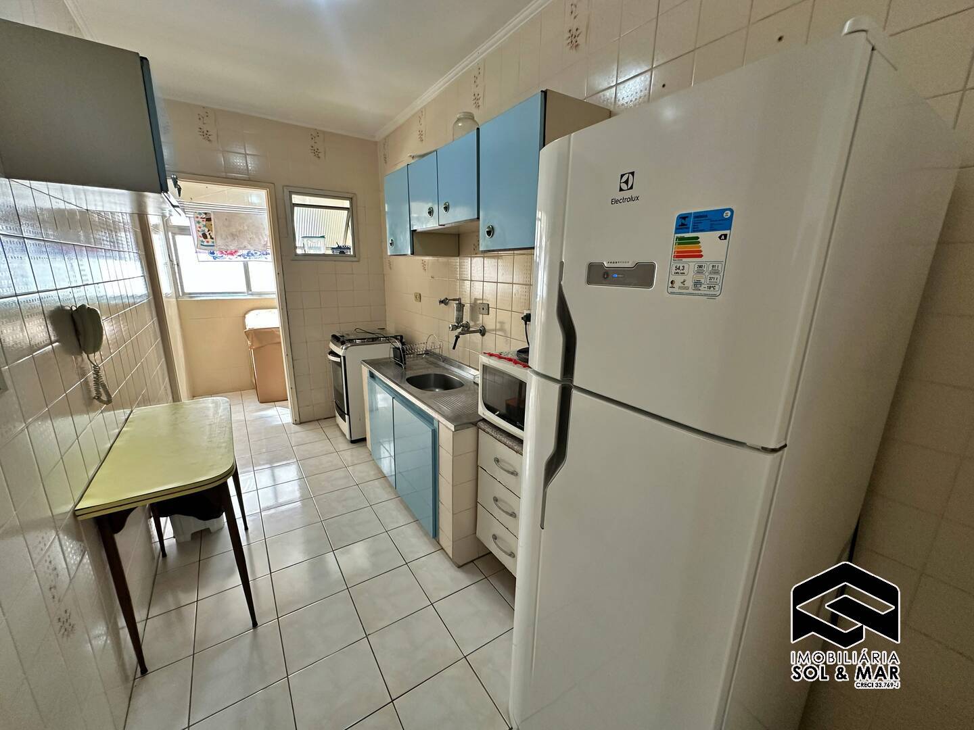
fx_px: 394
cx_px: 487
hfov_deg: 102.1
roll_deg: -1.1
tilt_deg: -13.8
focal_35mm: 14
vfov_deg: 85.7
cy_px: 365
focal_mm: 2.22
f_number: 2.2
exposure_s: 1/60
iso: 250
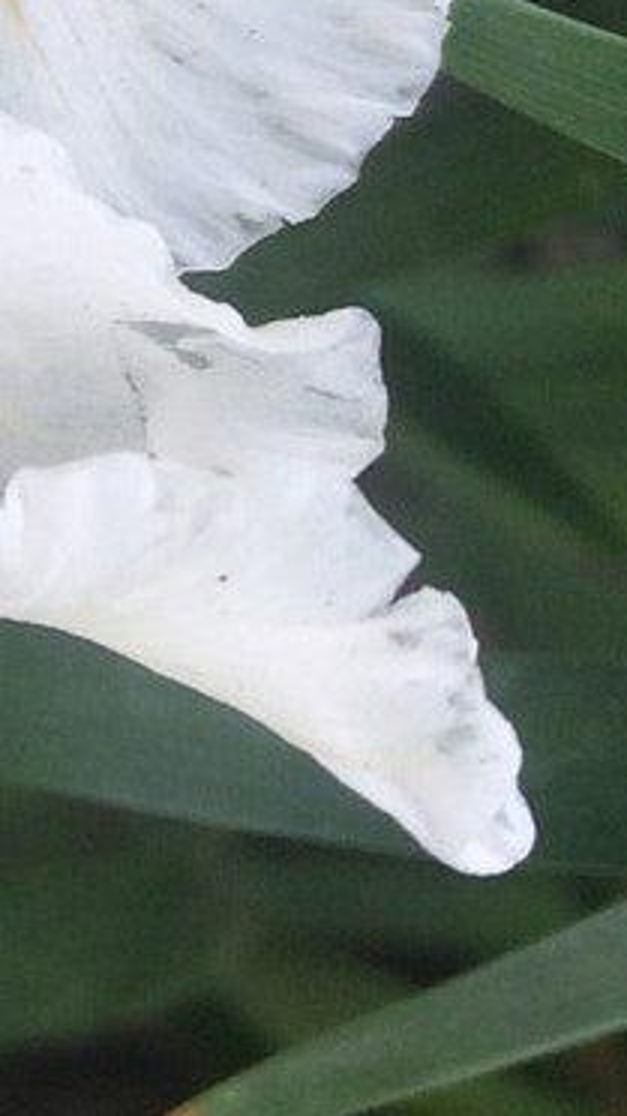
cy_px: 66
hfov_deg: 7.9
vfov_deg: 15.6
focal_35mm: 136
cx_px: -1128
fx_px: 4023
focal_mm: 4.15
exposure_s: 1/167
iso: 32
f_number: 2.2
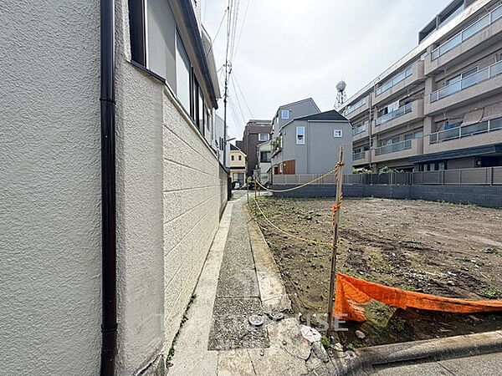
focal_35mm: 14
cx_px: 251
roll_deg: +0.6
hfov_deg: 102.1
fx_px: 203
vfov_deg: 85.7
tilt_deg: -1.0
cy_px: 188
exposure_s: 1/347
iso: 50
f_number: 2.2
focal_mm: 2.22
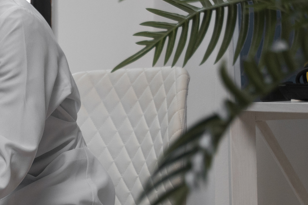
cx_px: -274
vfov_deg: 8.6
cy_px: 230
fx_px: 1360
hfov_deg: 11.8
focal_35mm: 159
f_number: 2.8
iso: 320
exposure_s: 1/160
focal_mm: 39
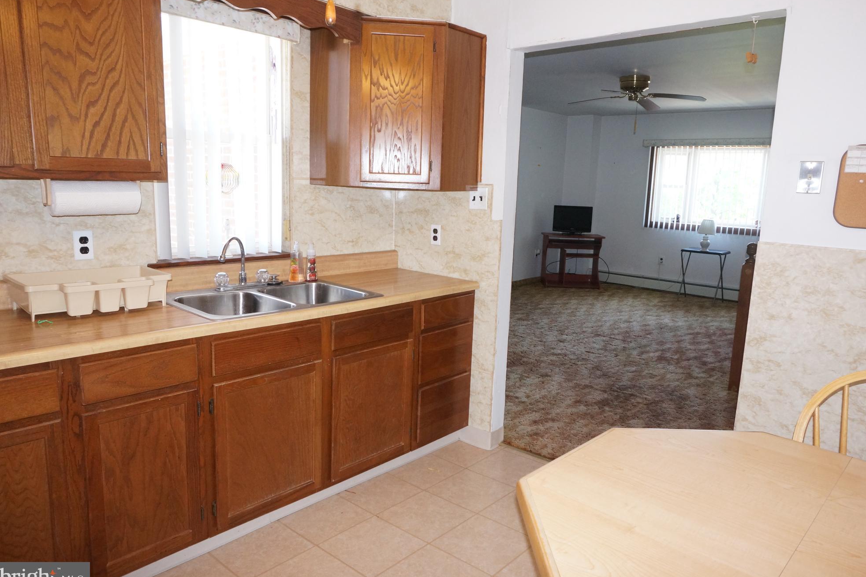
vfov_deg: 51.3
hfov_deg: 71.5
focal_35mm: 25
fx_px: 601
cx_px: 444
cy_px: 294
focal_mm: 16
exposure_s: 1/60
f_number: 7.1
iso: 1600
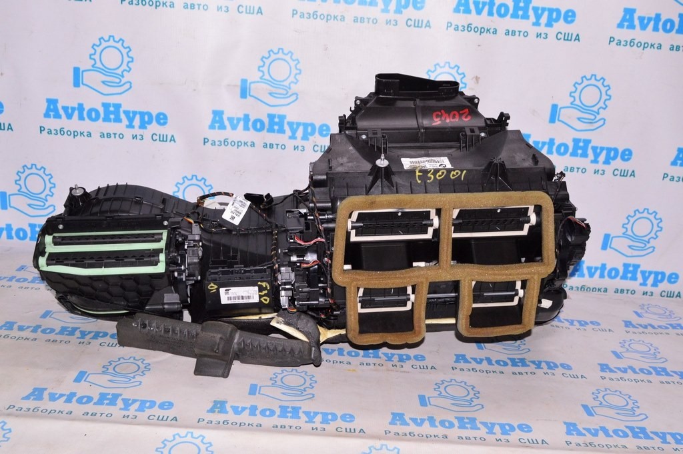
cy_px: 227
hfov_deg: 53.2
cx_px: 342
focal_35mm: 36
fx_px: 682
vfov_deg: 36.8
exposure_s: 1/200
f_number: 8
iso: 1600
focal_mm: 24
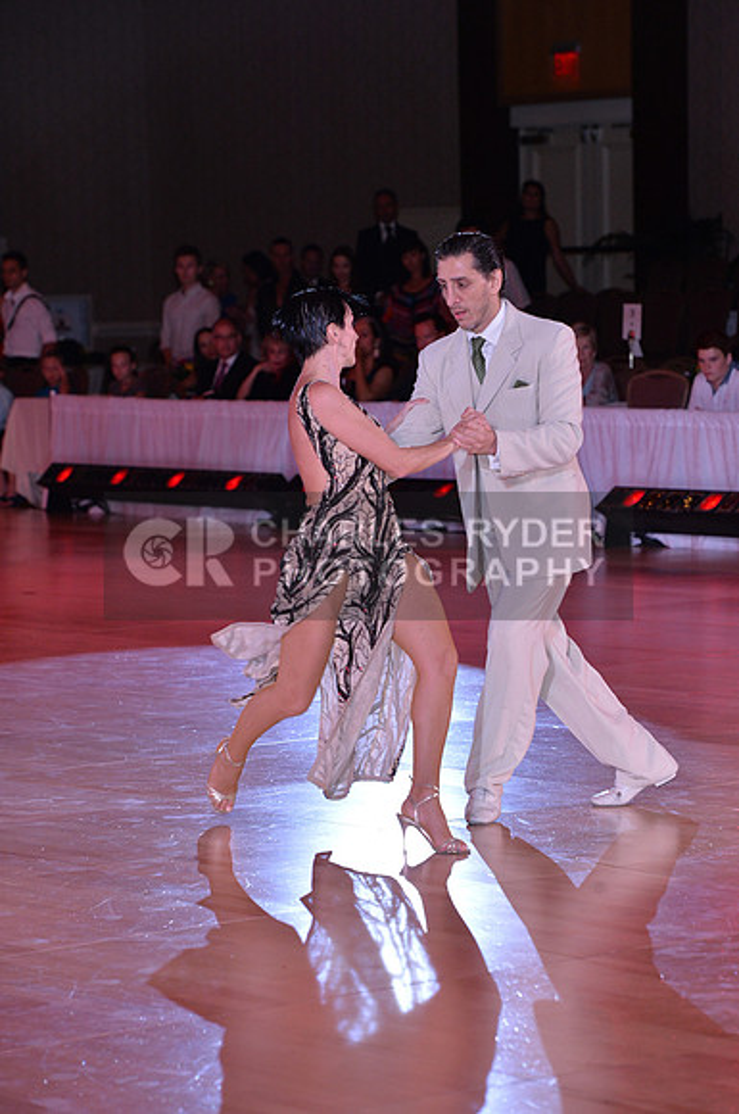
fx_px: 4169
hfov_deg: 10.1
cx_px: 370
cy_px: 557
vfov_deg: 15.2
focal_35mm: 135
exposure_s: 1/250
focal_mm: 135
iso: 2000
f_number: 5.6
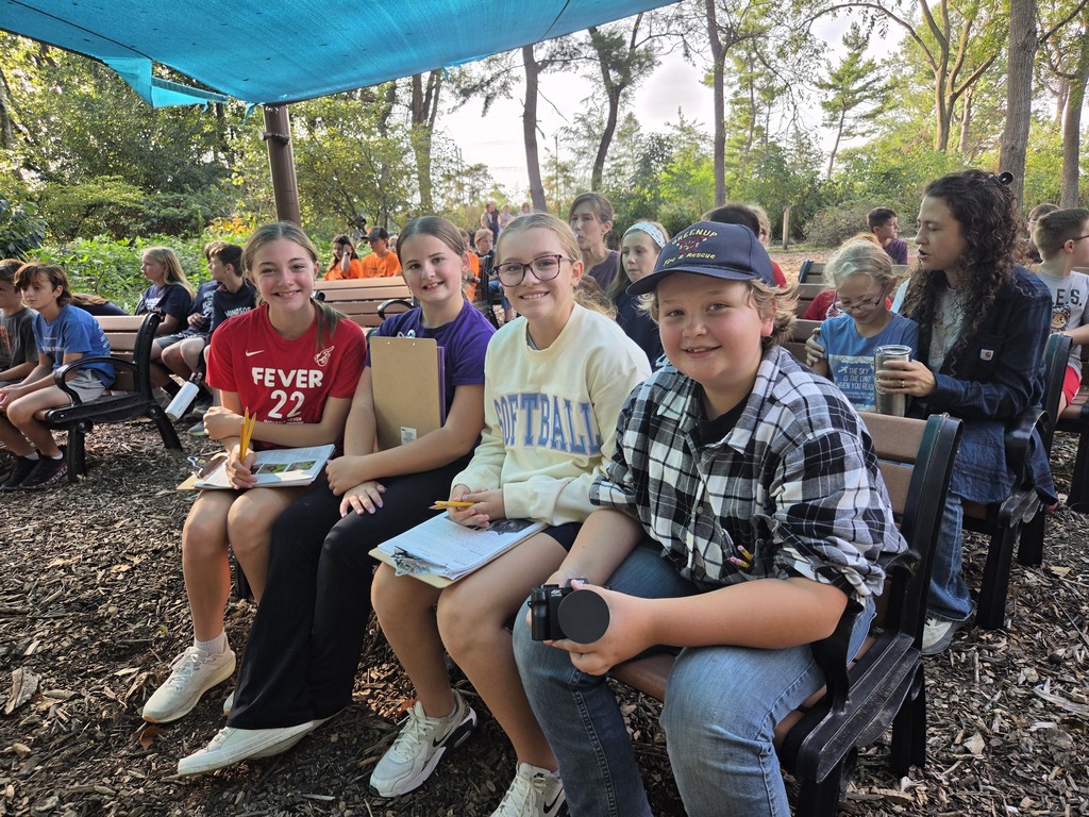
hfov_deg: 73.9
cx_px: 544
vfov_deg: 58.9
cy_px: 408
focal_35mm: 23
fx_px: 724
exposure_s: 1/857
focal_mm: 5.4
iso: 80
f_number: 1.8
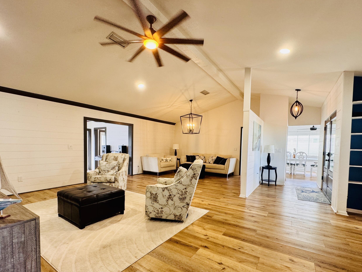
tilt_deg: -3.0
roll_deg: -1.3
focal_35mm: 17
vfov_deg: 74.3
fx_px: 178
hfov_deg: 91.0
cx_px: 179
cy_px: 155
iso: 200
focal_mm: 2.22
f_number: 2.2
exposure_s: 1/60
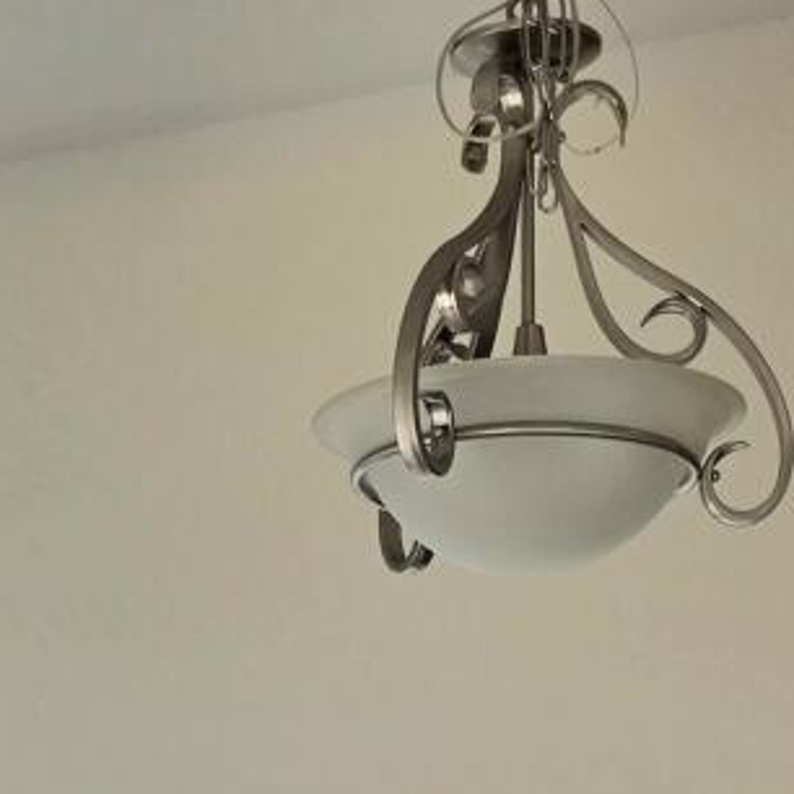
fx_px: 3451
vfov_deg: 11.3
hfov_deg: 13.1
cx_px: 272
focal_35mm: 133
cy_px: 1801
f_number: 1.7
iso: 16
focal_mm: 6.25
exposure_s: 1/120
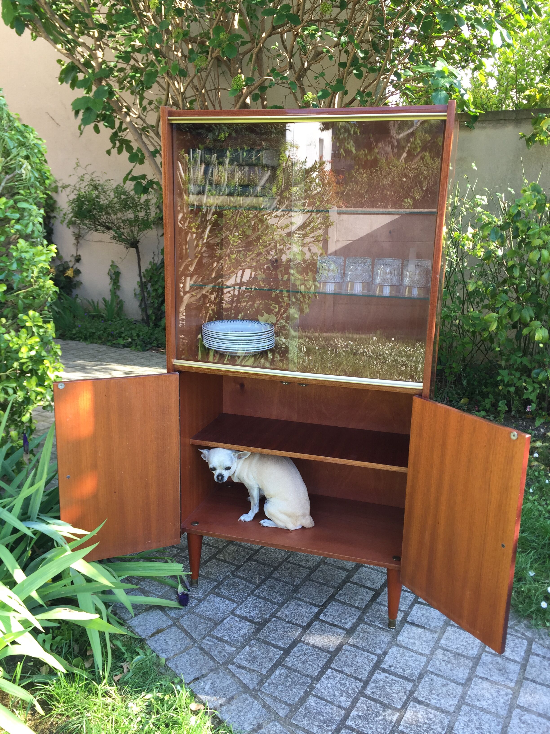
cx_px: 275
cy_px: 367
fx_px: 614
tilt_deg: -16.0
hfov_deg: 48.2
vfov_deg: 61.7
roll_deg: -0.1
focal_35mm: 29
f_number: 2.2
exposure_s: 1/109
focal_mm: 4.15
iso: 32
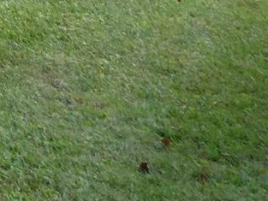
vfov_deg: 5.0
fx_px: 2231
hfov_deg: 6.4
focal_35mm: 288
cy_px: -334
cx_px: -502
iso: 80
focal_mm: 7.8
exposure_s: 1/100
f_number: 3.9
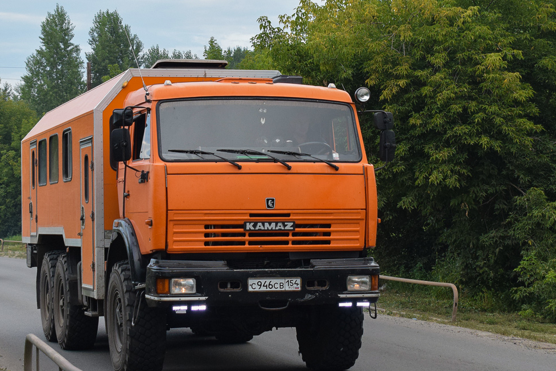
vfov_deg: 19.4
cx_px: 221
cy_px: 182
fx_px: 1081
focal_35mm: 70
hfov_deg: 28.8
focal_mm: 38
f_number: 6.3
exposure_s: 1/800
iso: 800
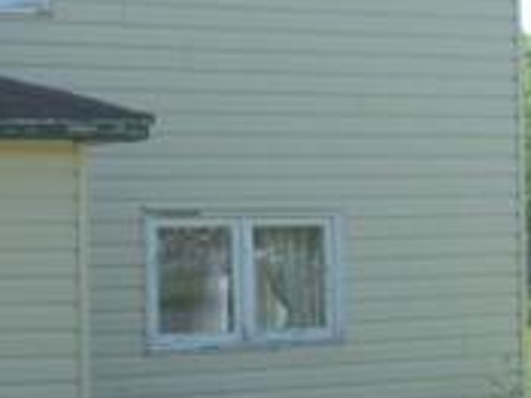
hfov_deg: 14.6
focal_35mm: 128
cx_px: -218
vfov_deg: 11.6
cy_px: 216
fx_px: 1962
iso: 80
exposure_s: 1/200
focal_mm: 6.3
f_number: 4.5
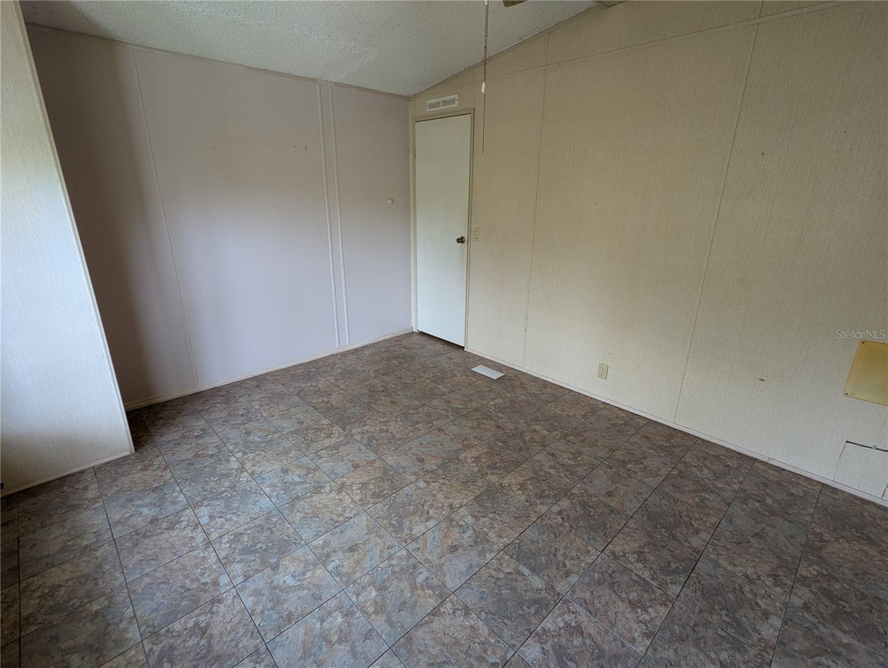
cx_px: 444
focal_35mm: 16
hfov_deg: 94.4
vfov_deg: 78.2
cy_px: 334
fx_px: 411
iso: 53
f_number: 2.2
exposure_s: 1/24
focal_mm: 2.35
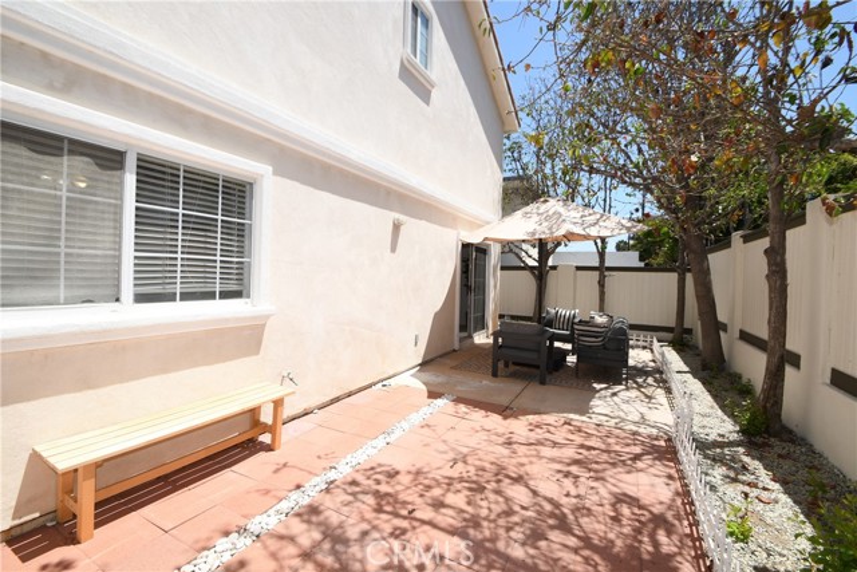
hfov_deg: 100.4
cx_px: 428
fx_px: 357
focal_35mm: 15
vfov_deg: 77.4
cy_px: 286
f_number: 8
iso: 100
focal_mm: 10
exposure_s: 1/250
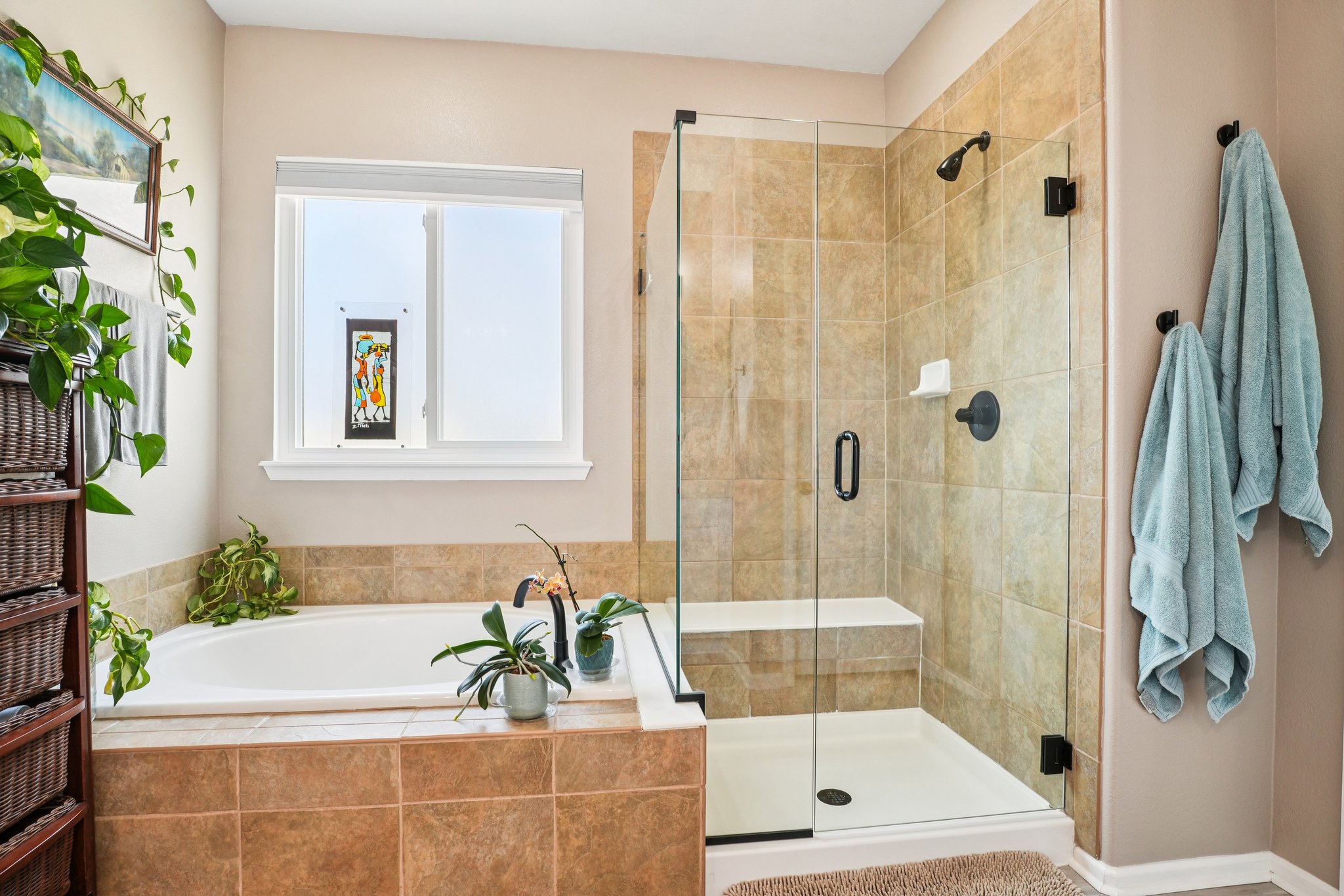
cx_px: 672
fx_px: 616
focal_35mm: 16
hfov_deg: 95.0
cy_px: 448
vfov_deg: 72.0
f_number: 8
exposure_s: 1/30
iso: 320
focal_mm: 11
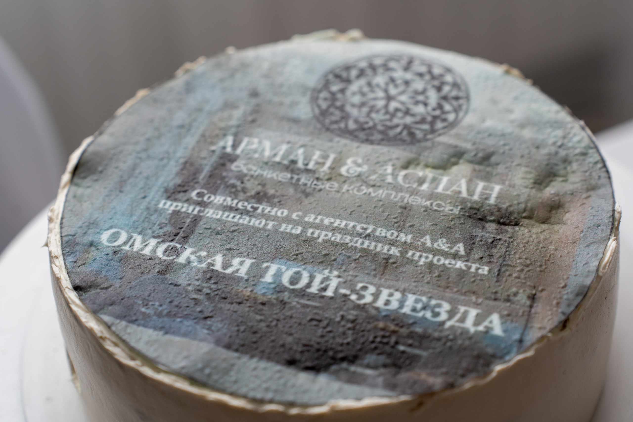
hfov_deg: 31.6
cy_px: 202
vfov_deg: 21.3
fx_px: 1119
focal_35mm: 64
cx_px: 330
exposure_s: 1/200
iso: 320
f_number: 4.5
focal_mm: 61
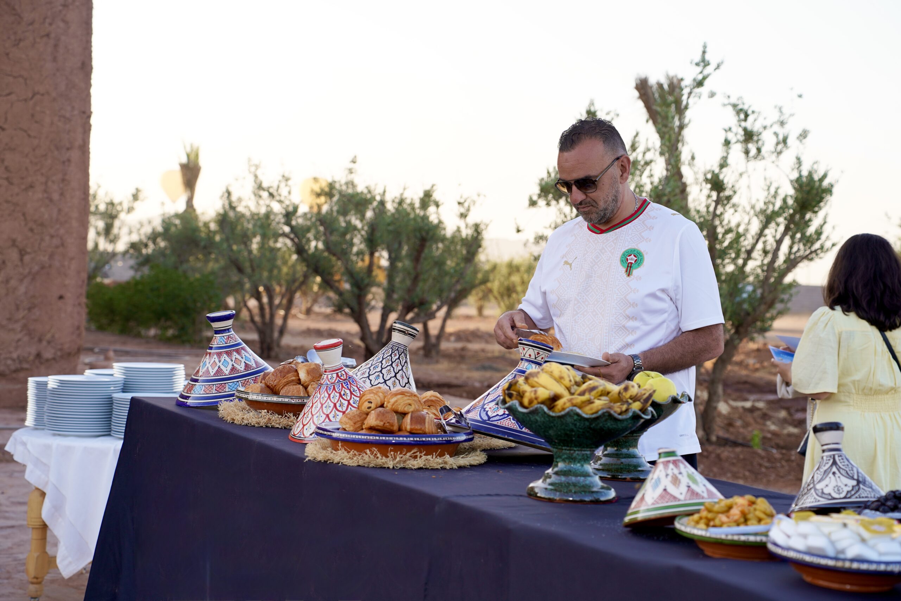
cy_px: 300
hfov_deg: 29.2
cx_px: 450
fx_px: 1727
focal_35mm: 69
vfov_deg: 19.7
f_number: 4.5
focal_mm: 69
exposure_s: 1/160
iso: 100
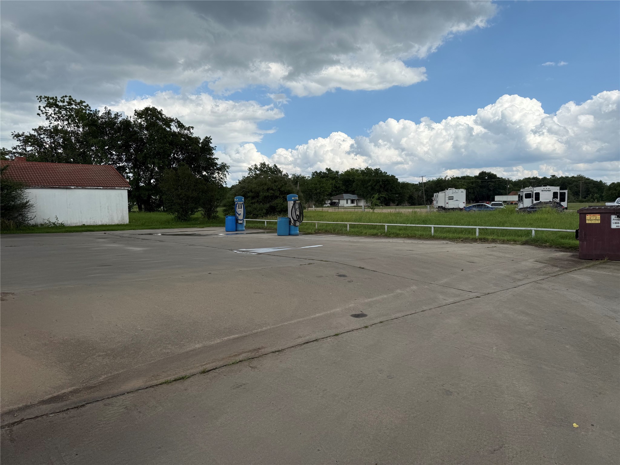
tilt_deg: -3.7
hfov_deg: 71.6
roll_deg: +0.7
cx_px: 310
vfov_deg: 56.8
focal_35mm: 24
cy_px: 232
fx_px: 430
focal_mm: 6.76
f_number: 1.78
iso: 80
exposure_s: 1/3759
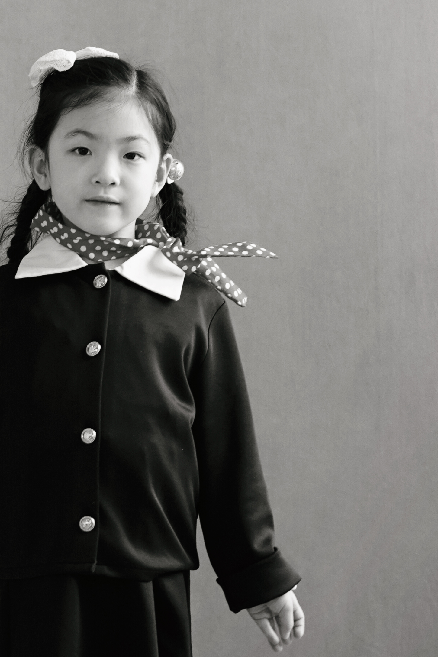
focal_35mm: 298
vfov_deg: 6.9
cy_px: 241
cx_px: -142
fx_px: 5436
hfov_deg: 4.6
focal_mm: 108
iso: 1600
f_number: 3.5
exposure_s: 1/100
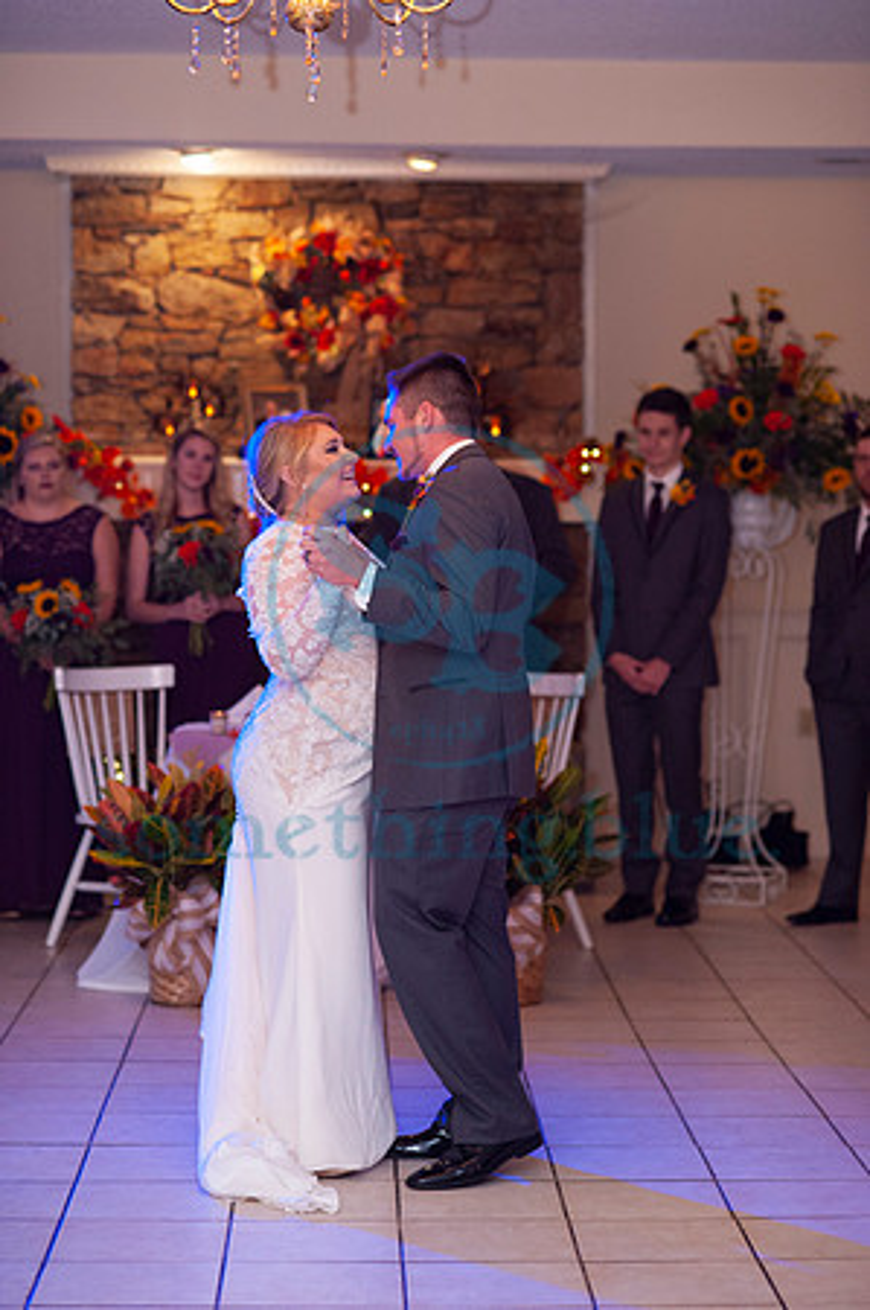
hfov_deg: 16.0
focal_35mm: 85
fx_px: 3088
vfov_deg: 23.9
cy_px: 655
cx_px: 435
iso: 1600
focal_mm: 85
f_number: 2.8
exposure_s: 1/160
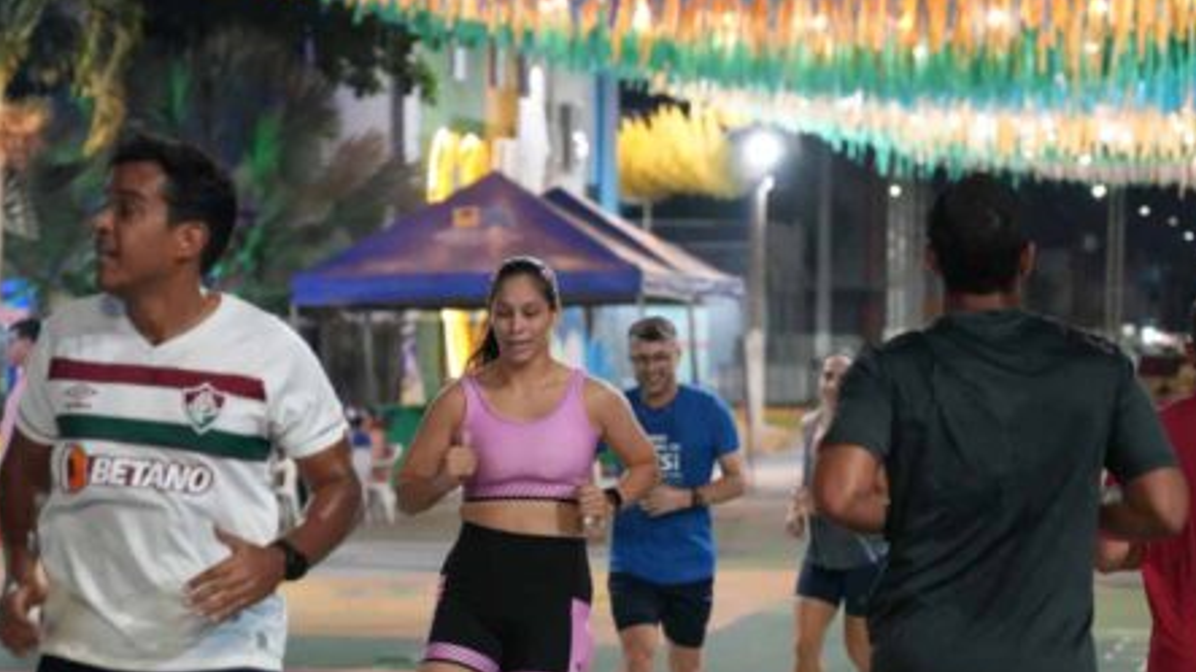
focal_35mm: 149
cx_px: 491
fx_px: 4724
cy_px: 464
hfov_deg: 14.4
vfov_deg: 8.1
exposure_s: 1/250
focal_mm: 105
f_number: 4
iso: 10000
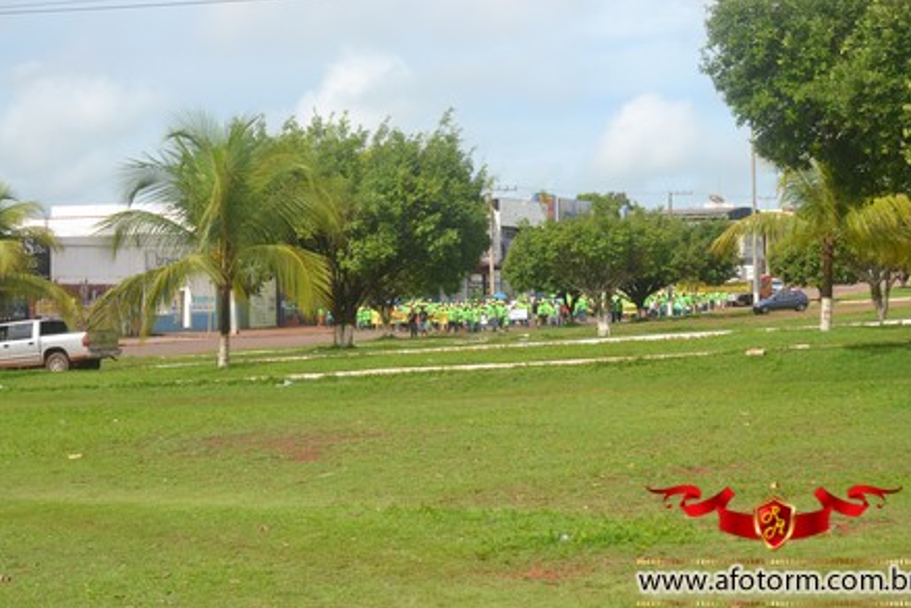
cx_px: 463
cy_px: 305
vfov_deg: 17.1
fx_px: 2025
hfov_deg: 25.4
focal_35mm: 80
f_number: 8
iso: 100
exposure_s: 1/250
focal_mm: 52
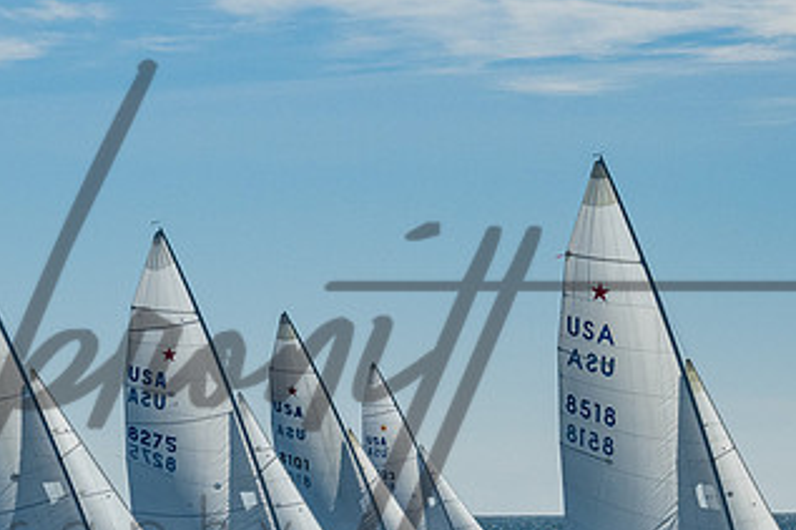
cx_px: 351
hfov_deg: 9.7
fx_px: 4685
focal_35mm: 212
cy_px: 312
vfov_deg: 6.5
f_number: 10
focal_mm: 62
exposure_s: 1/1000
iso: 400
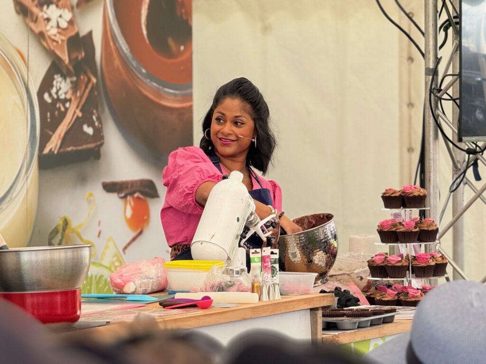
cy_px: 182
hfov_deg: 16.4
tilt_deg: -1.0
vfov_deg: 12.3
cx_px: 243
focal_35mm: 120
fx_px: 1685
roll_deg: +1.1
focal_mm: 15.66
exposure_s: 1/193
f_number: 2.8
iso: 50
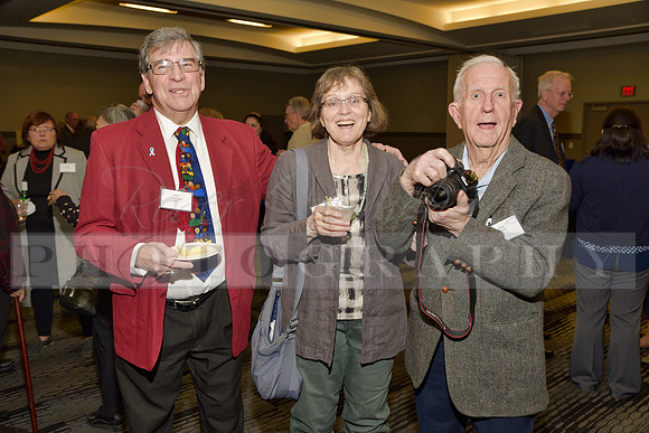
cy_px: 216
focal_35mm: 32
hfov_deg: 58.7
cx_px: 324
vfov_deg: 41.1
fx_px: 577
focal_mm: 32
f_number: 5
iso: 200
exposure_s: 1/60
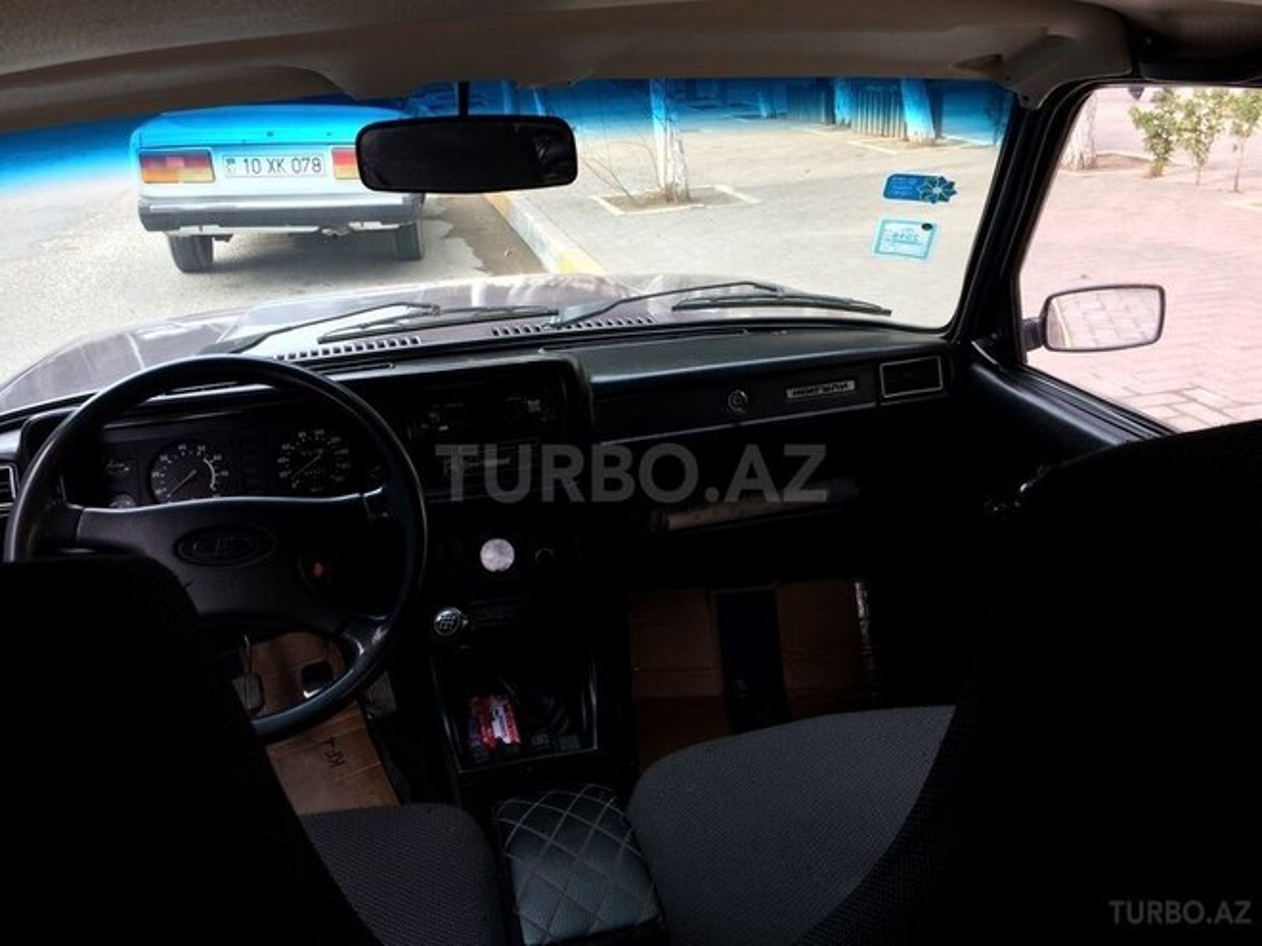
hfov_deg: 61.7
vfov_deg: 48.2
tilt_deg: -21.5
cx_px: 631
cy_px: 473
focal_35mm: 29
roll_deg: +3.3
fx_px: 1057
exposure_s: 1/100
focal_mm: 4.15
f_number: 2.2
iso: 40
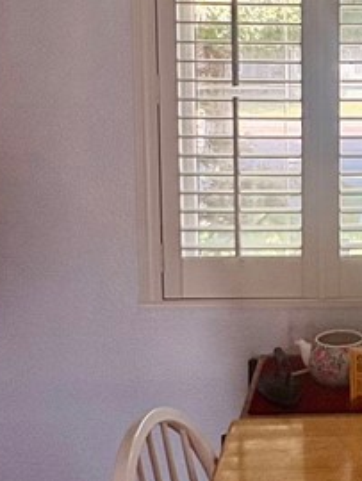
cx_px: 401
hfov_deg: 25.5
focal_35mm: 53
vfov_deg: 35.5
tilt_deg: -5.6
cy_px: 137
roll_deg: +0.2
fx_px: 738
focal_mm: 2.22
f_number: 2.2
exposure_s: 1/109
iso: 80
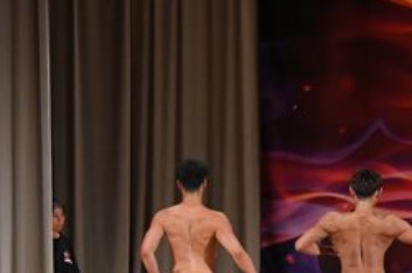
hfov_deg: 7.5
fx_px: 3086
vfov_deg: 5.1
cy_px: 199
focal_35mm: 270
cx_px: 630
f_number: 5.6
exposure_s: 1/400
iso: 3200
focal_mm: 58
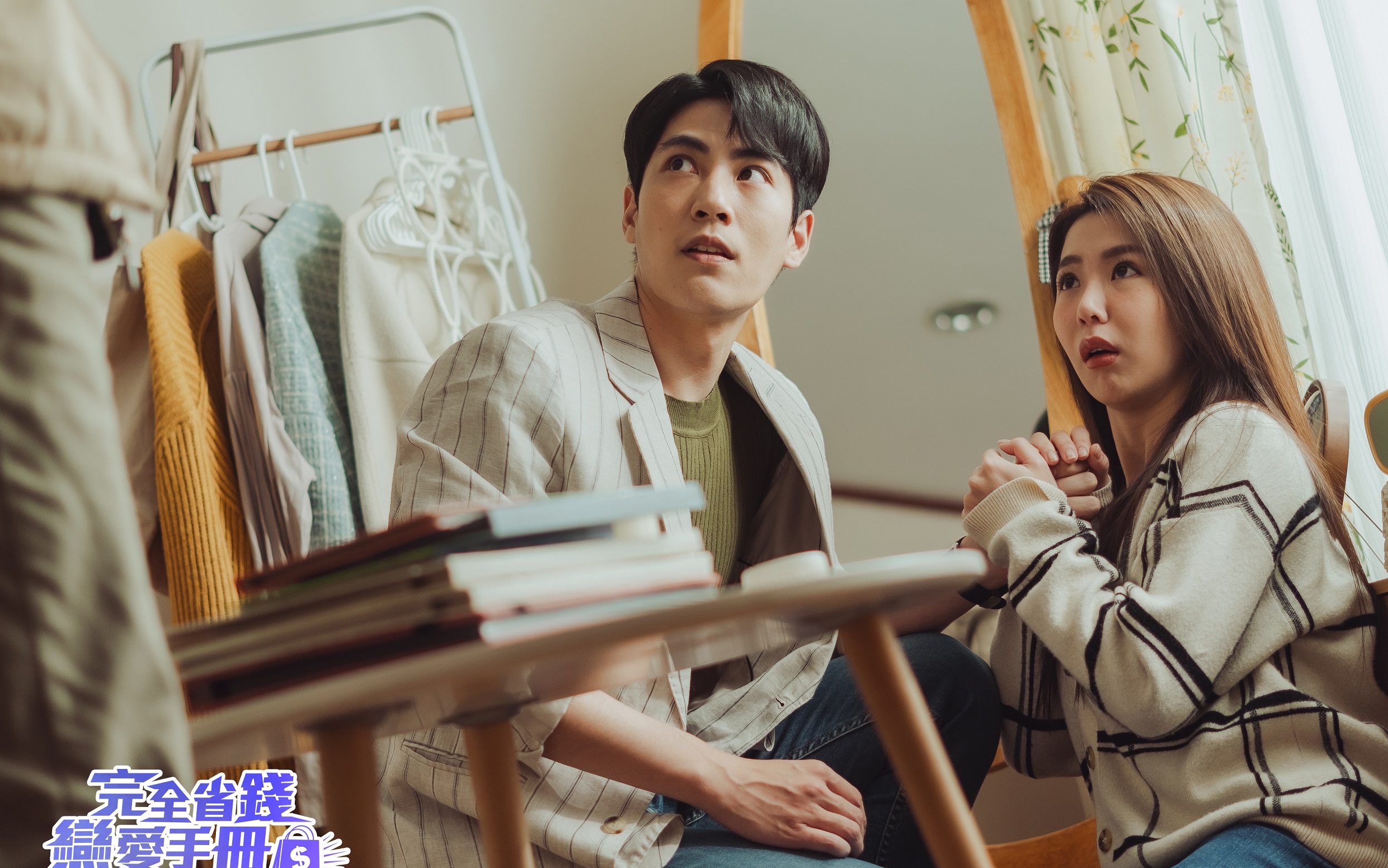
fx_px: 2913
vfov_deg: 16.9
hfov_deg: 26.8
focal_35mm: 77
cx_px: 689
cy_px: 459
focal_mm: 50
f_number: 1.8
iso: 250
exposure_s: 1/160
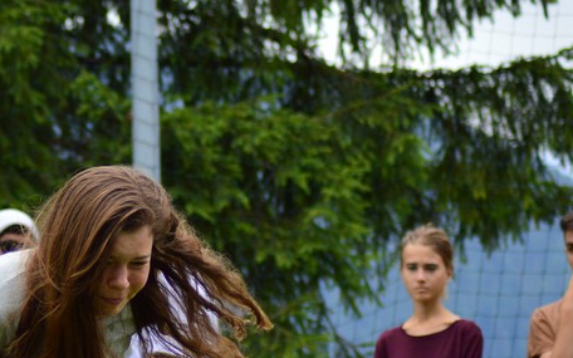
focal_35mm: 240
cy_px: 340
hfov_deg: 8.7
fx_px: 3748
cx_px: 15
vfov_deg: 5.5
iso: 400
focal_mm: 70
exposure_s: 1/640
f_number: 4
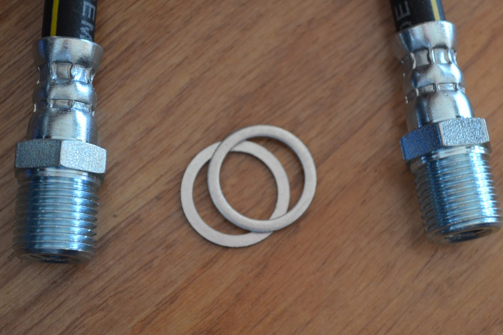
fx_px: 1258
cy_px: 185
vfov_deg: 15.2
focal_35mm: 90
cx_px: 290
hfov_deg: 22.6
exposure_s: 1/15
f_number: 5.3
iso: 400
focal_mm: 48
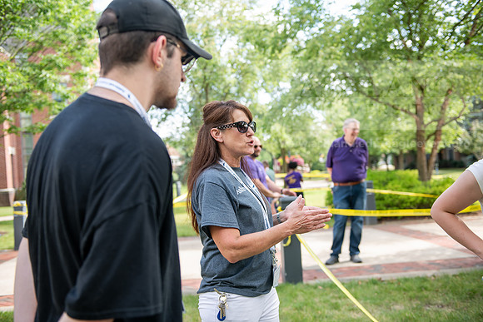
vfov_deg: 33.4
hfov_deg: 48.4
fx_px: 537
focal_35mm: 40
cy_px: 161
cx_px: 242
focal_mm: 40
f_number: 3.2
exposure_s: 1/320
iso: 160
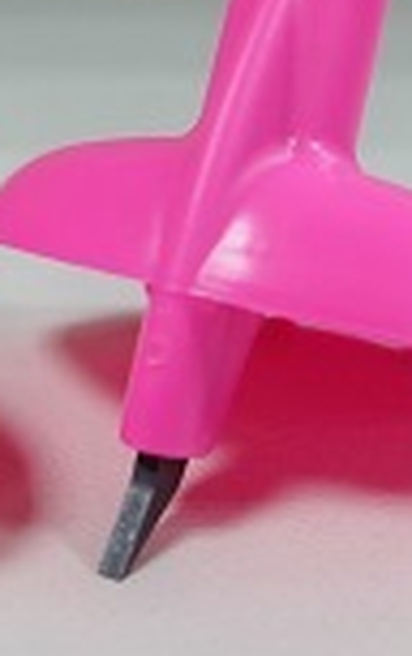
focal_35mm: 80
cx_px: -47
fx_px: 1433
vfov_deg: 25.8
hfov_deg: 15.9
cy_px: 272
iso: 400
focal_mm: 16
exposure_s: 1/60
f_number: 4
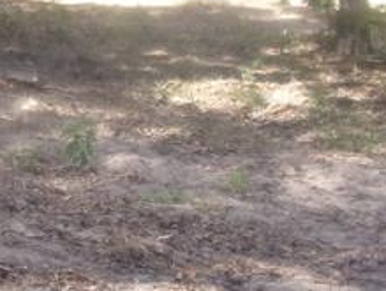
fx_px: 1251
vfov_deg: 13.1
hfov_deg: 15.4
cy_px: 12
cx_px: -284
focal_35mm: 112
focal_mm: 4.3
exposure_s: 1/75
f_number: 3.3
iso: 80
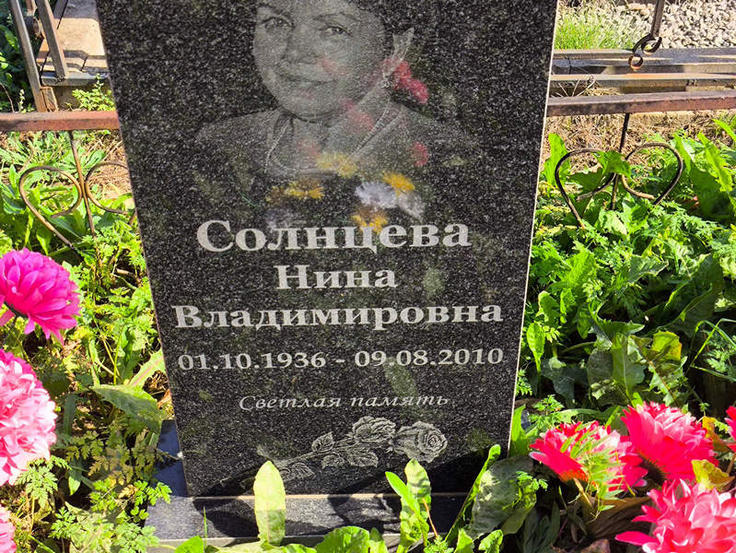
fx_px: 1064
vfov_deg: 29.1
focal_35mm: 50
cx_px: 368
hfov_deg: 38.2
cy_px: 276
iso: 50
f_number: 1.7
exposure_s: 1/690
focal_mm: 4.71
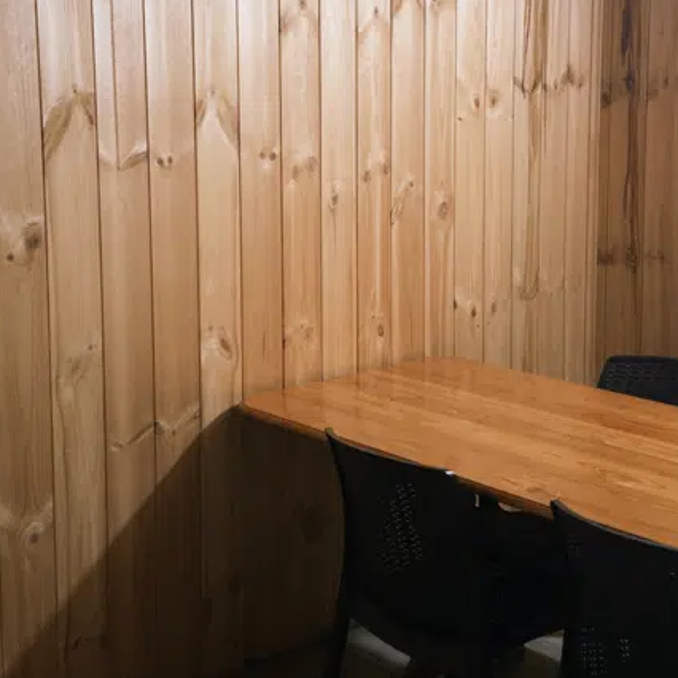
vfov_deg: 33.1
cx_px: 307
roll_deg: +0.5
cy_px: 229
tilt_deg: -6.7
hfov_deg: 33.4
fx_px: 1130
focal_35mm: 51
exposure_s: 1/50
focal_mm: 6.86
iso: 125
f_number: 1.78
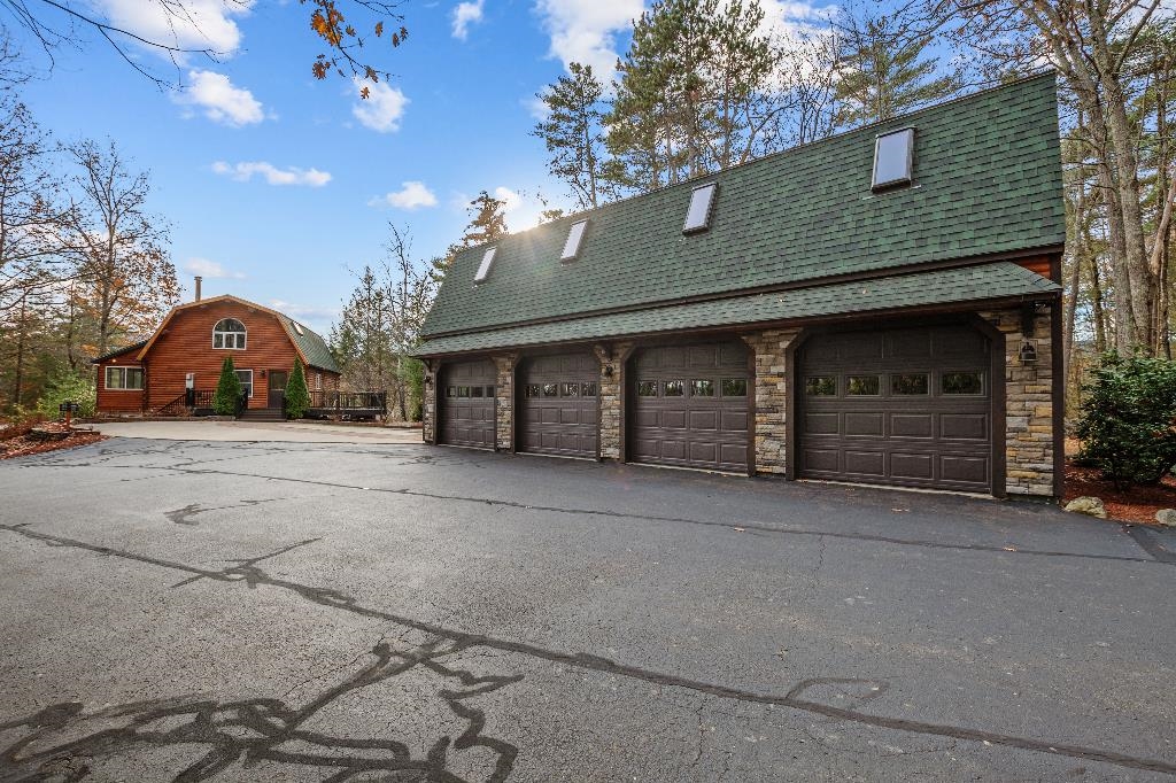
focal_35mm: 15
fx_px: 490
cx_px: 588
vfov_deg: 77.3
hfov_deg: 100.4
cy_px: 392
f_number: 8
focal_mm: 10
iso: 100
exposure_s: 1/80
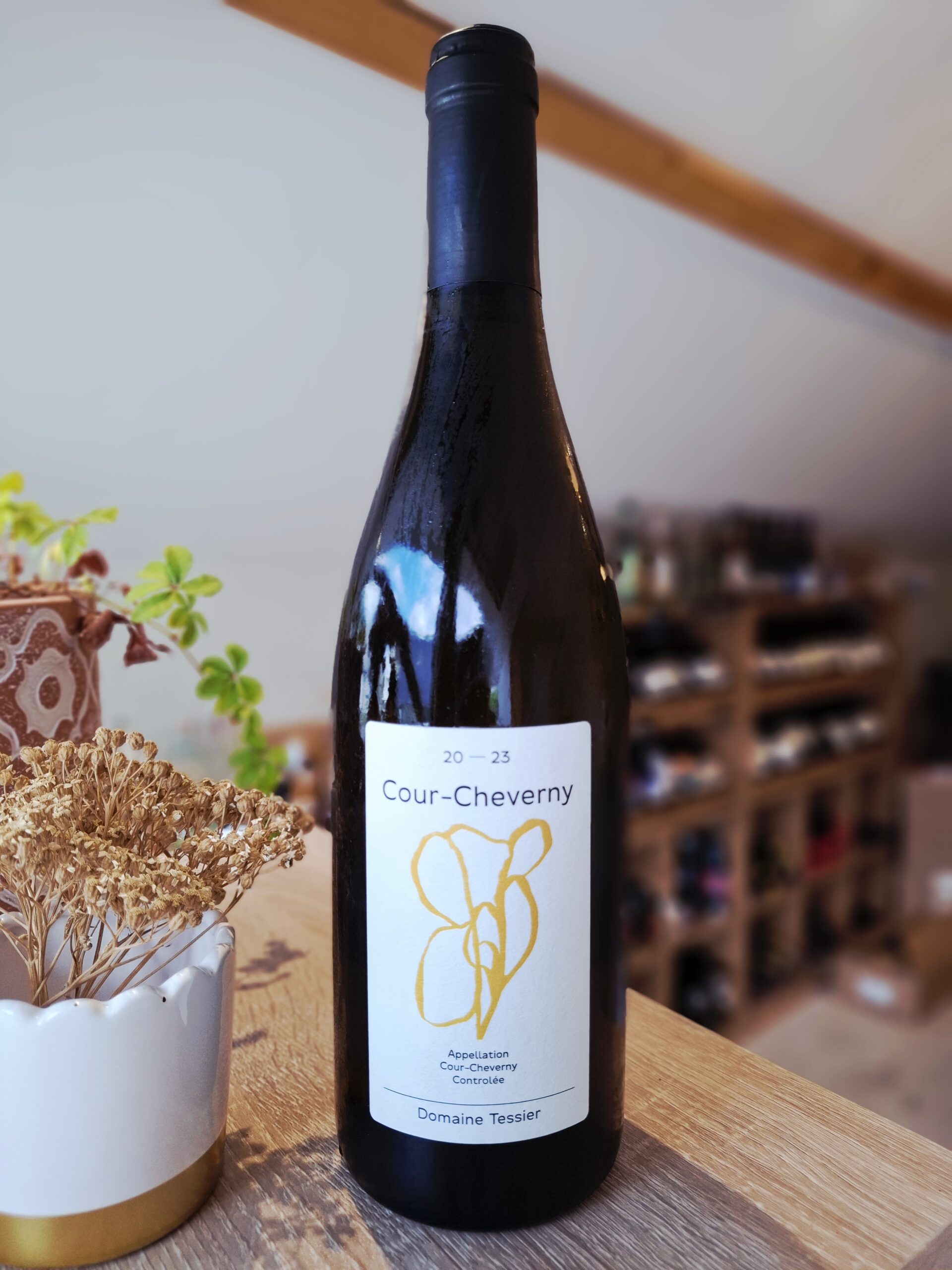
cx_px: 476
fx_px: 843
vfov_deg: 73.9
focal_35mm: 23
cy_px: 635
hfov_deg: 58.9
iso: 100
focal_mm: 5.54
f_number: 1.8
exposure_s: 1/100
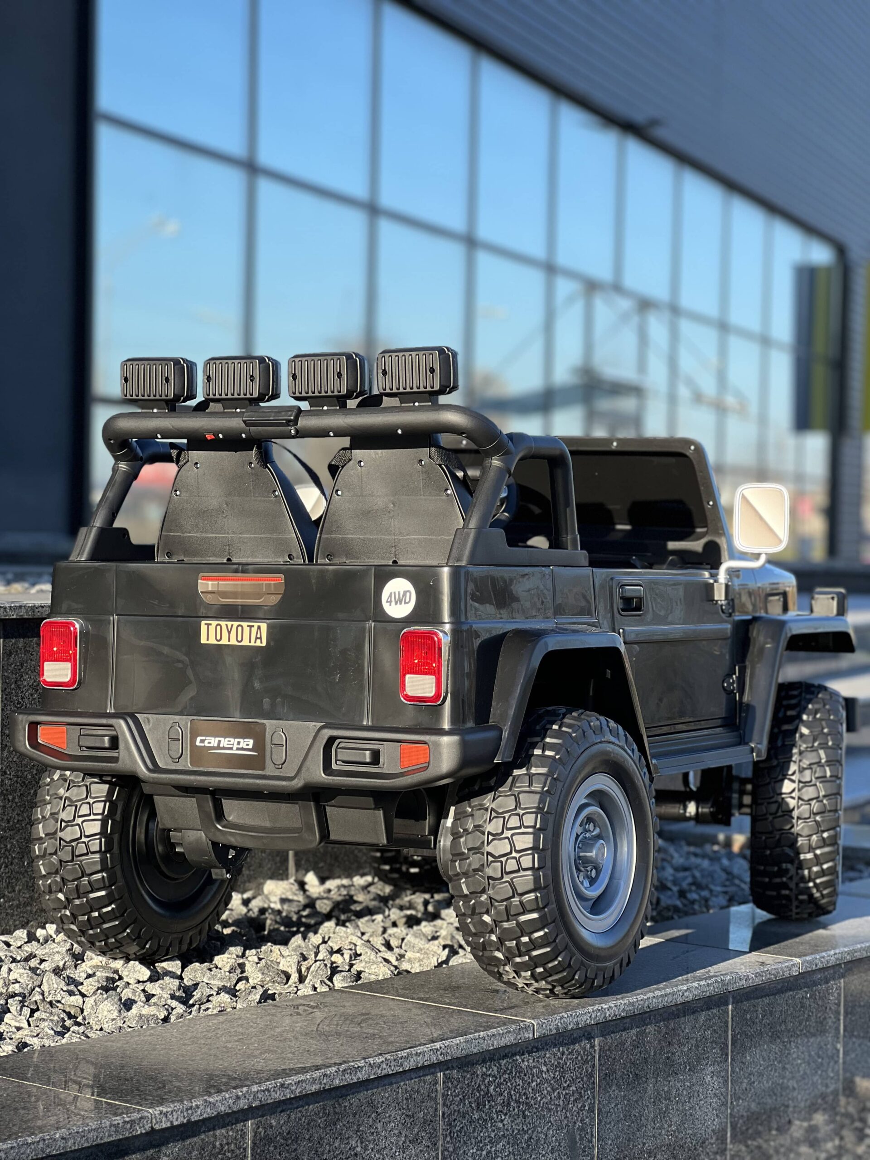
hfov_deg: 19.1
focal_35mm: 77
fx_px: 2580
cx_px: 435
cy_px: 580
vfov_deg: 25.3
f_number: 2.8
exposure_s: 1/241
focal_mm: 9
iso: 25
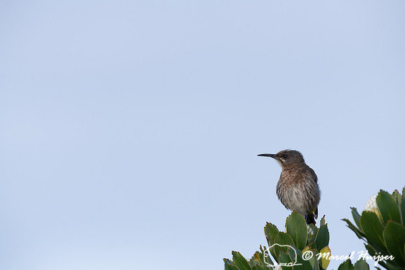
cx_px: 200
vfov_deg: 2.3
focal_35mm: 607
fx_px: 6828
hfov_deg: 3.4
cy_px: 137
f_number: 10
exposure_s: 1/1250
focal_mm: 600
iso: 800
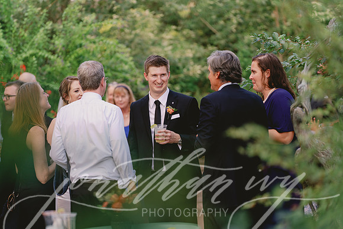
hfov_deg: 11.0
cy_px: 114
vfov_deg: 7.3
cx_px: 172
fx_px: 1782
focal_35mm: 187
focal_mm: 187
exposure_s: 1/160
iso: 400
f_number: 3.2
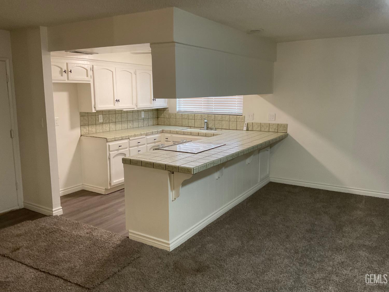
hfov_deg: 61.7
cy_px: 146
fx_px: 326
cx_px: 194
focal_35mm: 29
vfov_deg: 48.2
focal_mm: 3
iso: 160
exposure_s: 1/60
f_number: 1.8
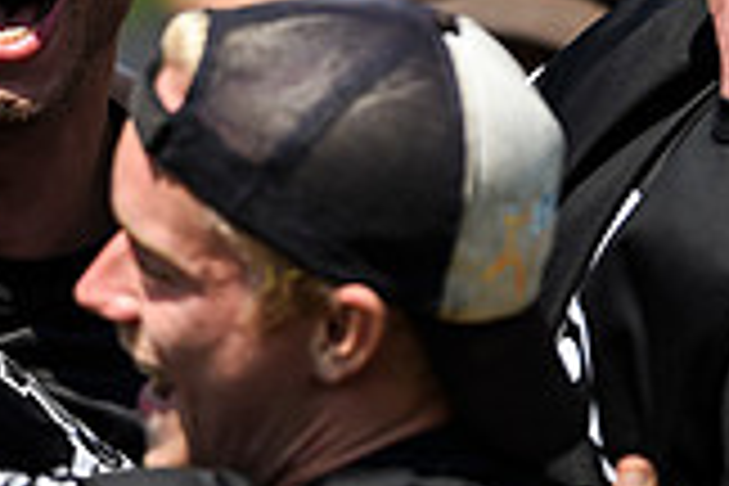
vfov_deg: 1.0
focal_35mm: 1429
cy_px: 306
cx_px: 81
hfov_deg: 1.4
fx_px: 28935
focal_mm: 400
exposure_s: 1/4000
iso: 200
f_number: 2.8
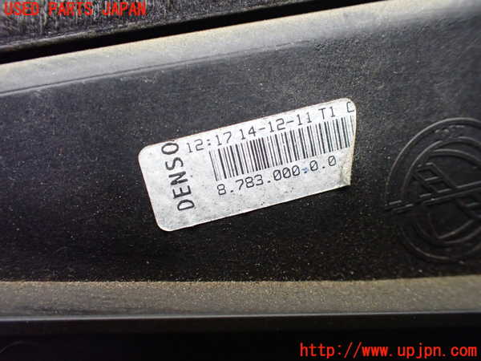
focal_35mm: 30
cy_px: 180
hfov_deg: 60.0
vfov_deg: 46.8
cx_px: 240
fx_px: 417
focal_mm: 5.4
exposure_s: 1/125
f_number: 2.3
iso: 800
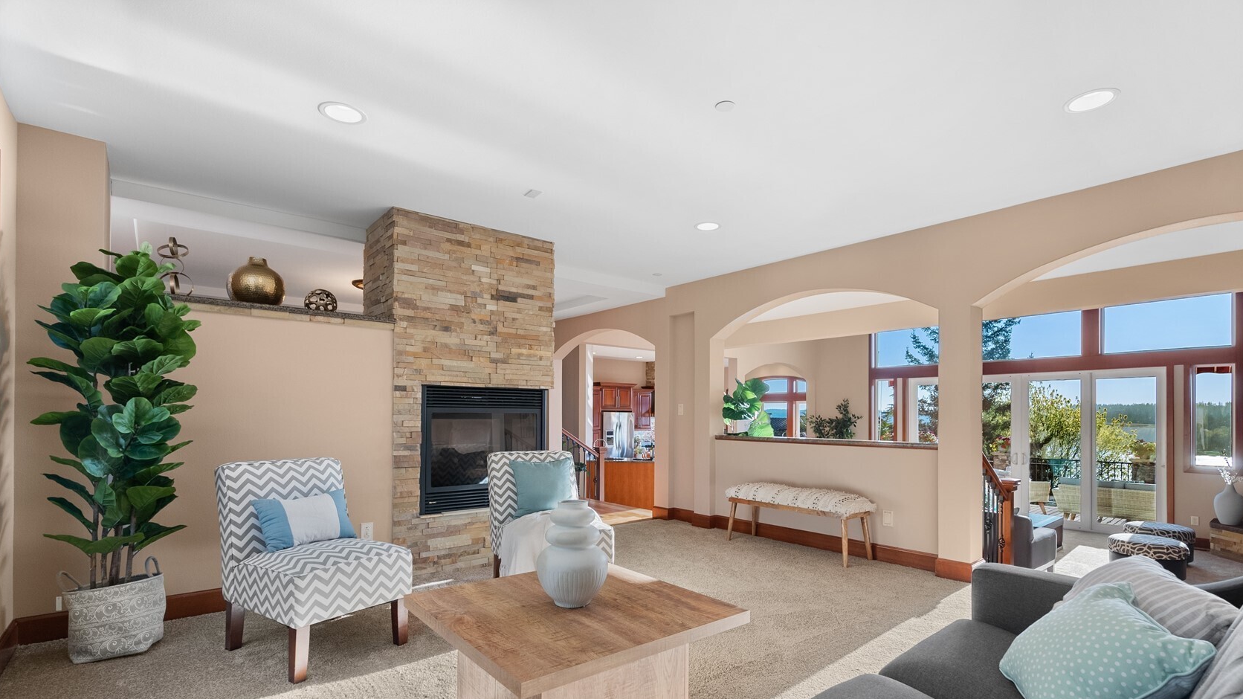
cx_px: 627
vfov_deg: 63.4
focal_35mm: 17
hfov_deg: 95.9
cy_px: 414
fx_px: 560
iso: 640
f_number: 7.1
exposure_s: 1/20
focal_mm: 16
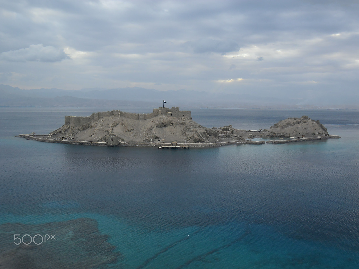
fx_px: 384
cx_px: 180
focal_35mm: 37
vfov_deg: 38.7
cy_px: 134
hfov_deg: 50.1
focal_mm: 6.6
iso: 80
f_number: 4
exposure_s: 1/139
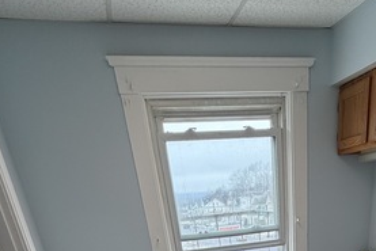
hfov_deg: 53.0
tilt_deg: -27.1
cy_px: 393
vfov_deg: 25.9
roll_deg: +4.7
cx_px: 261
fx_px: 366
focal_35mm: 35
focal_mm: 2.22
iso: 80
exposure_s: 1/120
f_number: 2.2
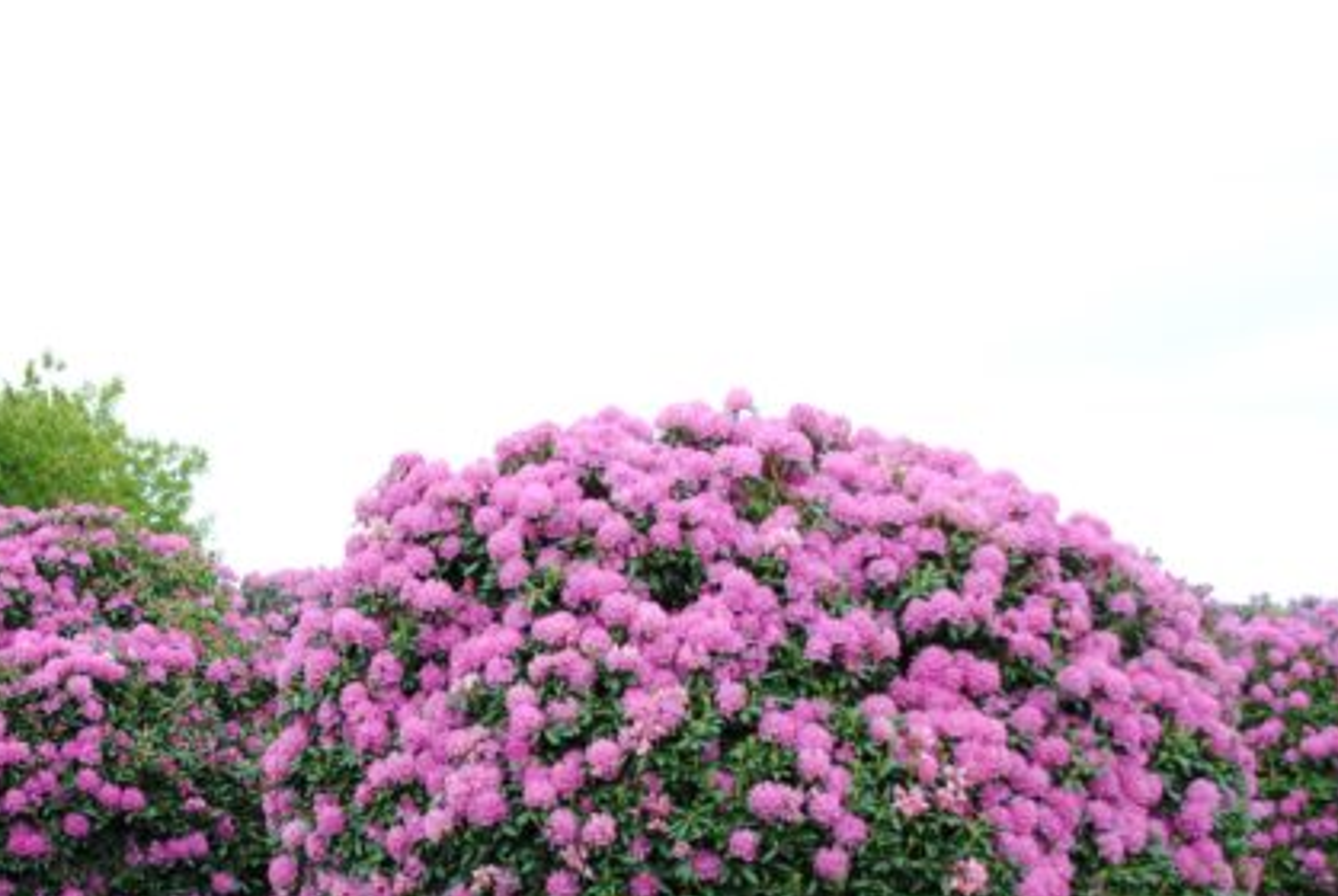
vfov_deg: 17.1
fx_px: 2974
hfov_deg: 24.9
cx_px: 240
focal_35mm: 80
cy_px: 560
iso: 100
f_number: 5.6
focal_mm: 29
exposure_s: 1/125
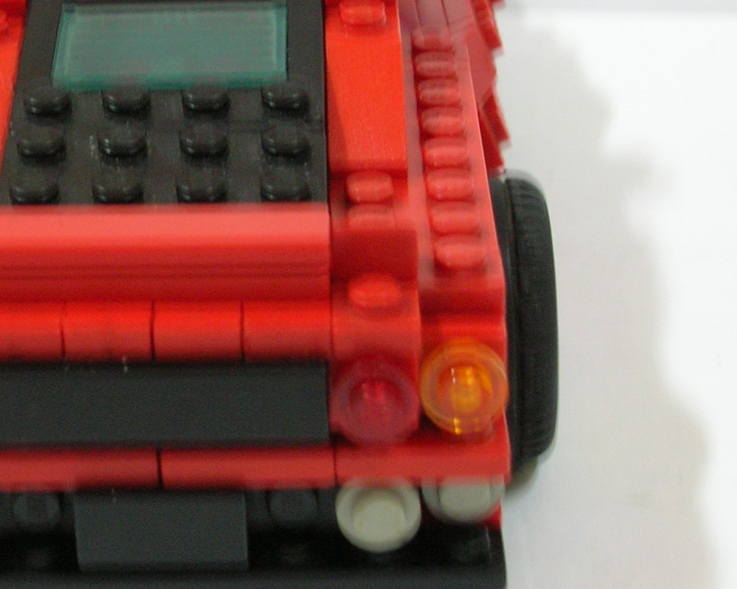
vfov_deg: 13.5
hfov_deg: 16.8
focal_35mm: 114
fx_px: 2487
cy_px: 231
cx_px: 186
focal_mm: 9.7
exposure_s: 1/1.7
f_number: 3.5
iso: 100
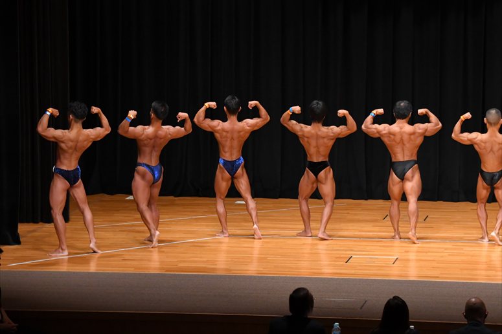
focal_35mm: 147
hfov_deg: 14.0
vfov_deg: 9.3
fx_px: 2049
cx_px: 251
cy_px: 167
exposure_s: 1/400
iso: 4000
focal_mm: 98
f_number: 5.6
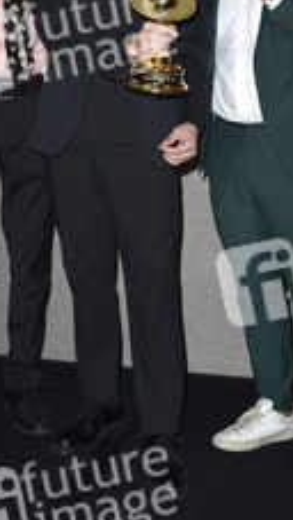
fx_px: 813
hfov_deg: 20.4
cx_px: 127
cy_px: 158
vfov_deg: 35.0
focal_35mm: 59
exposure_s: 1/250
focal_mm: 32
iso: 500
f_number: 6.3
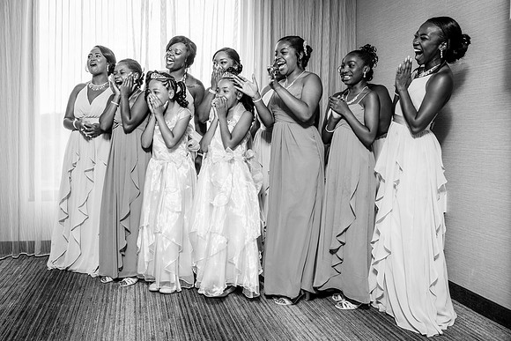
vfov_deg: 43.2
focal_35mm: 30
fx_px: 429
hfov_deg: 61.3
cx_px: 225
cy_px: 150
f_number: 4
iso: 640
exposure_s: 1/200
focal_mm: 27
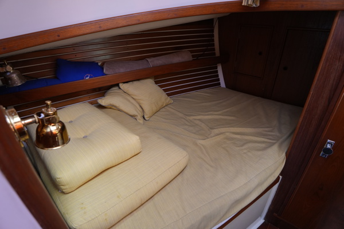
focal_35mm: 18
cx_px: 172
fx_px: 172
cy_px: 114
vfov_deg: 67.4
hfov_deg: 90.0
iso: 800
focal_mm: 12
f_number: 4
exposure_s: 1/160
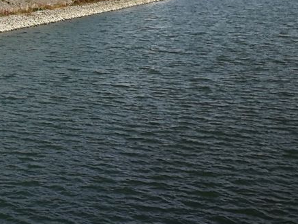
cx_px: -48
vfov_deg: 16.1
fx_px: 766
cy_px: -24
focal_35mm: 89
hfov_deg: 20.7
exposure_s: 1/973
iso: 50
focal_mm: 3.95
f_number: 2.2
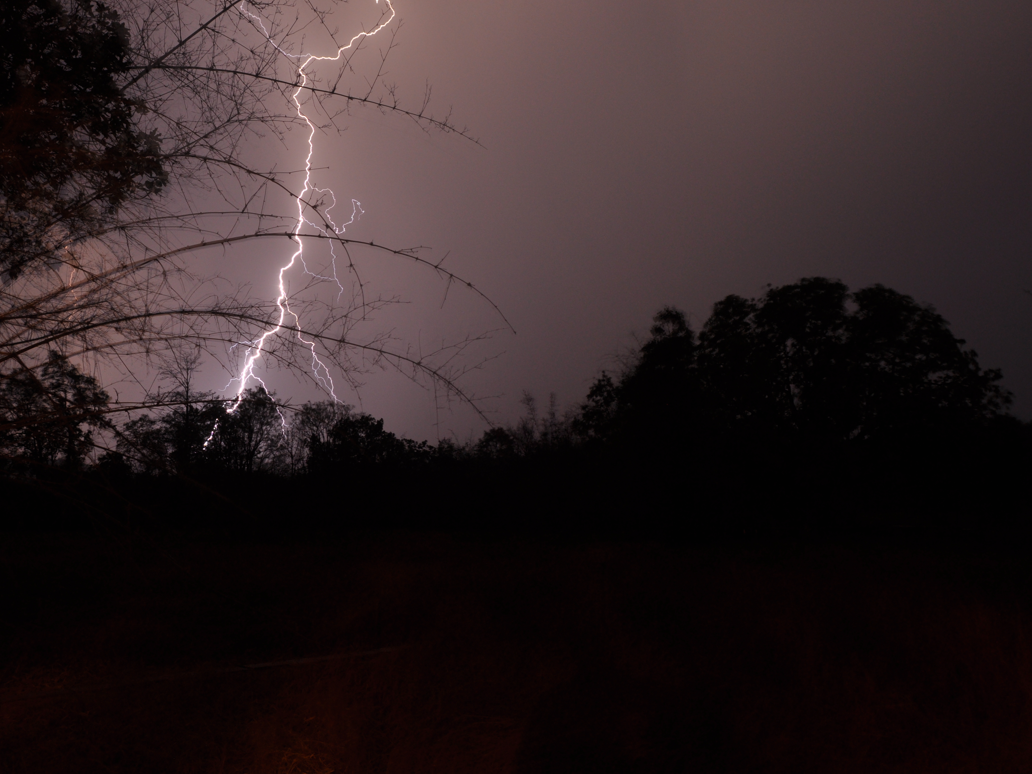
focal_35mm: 29
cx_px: 484
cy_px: 395
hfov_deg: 62.4
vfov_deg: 48.9
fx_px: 851
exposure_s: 15
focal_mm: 17
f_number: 6.3
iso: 200
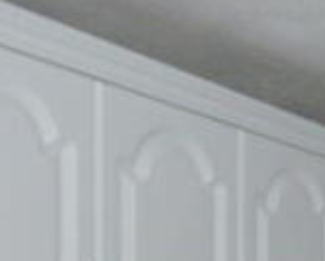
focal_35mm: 109
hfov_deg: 15.5
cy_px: 415
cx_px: 552
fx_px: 1049
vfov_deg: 13.2
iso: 200
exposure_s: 1/30
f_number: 3.4
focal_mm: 4.7
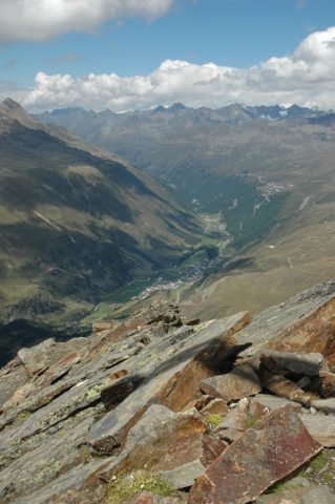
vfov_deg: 45.0
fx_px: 608
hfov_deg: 30.8
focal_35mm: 44
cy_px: 252
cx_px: 168
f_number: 22
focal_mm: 29
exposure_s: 1/125
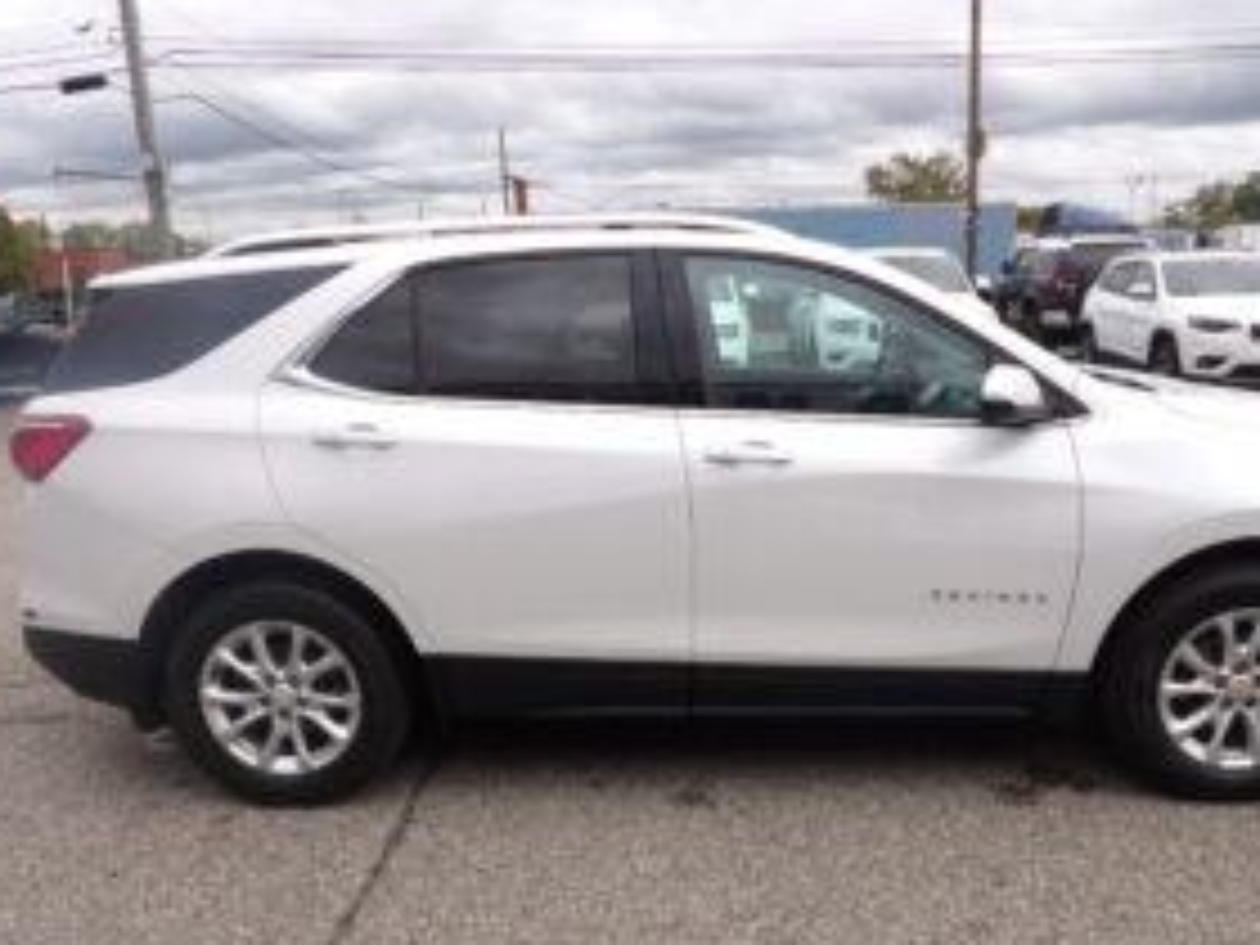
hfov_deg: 59.7
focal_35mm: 30
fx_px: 1092
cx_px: 724
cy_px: 569
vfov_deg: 46.5
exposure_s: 1/326
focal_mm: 4.3
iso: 100
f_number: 3.2
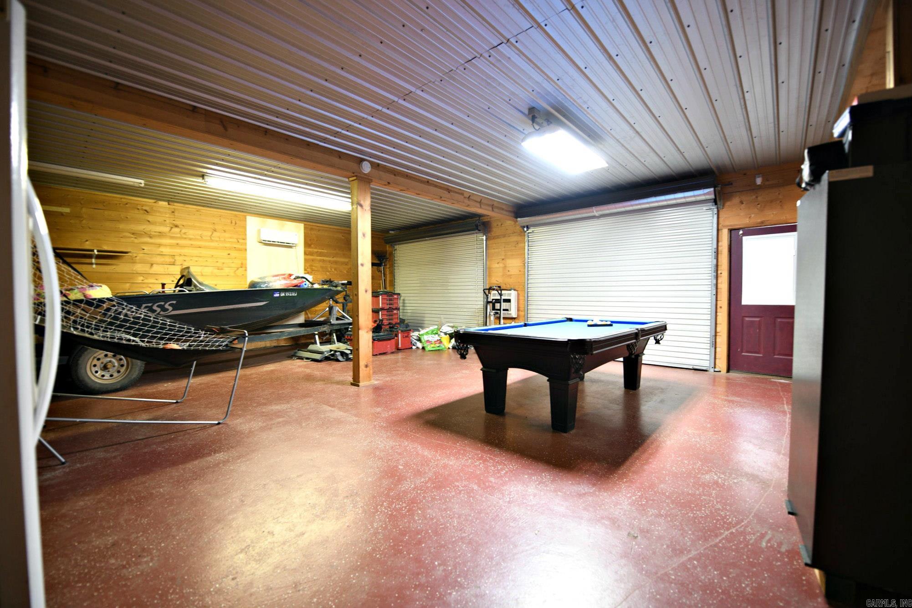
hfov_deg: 104.3
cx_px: 456
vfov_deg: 81.2
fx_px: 355
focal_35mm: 14
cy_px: 304
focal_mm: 14
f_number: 2.8
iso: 560
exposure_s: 1/15
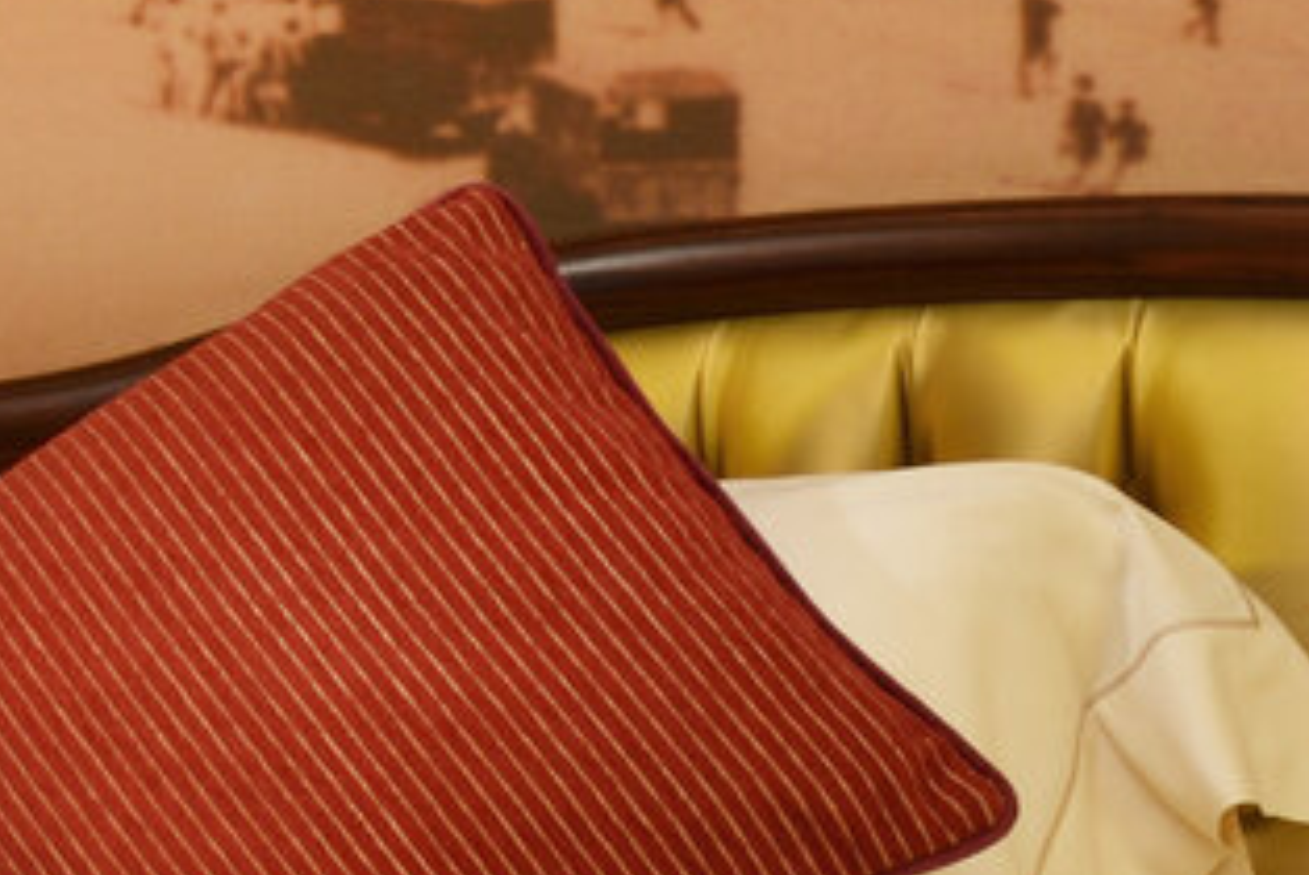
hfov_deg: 9.0
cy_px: 19
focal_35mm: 202
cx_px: -2055
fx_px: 7352
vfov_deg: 6.8
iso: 100
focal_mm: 31
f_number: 13
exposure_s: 1/200
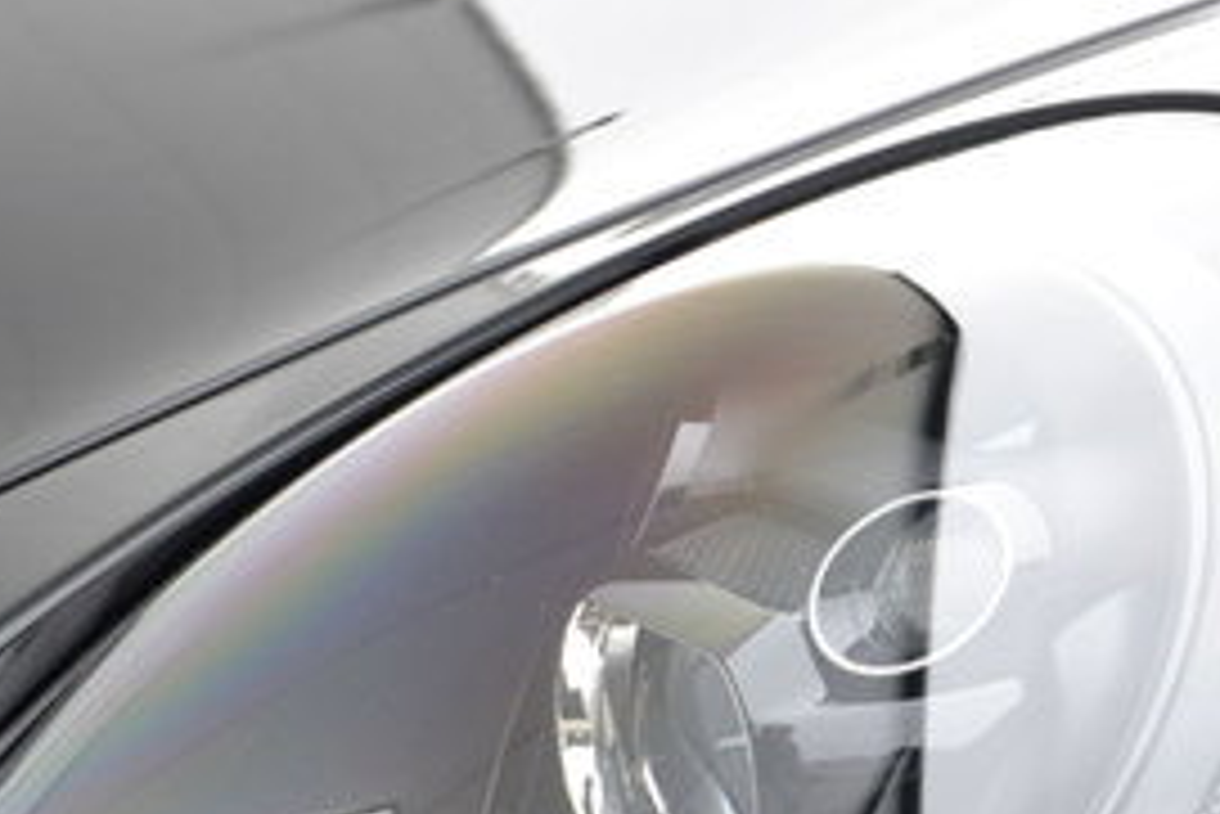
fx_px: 4035
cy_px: 684
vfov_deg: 11.5
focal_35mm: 119
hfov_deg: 17.2
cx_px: 718
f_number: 5.6
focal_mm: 28
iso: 400
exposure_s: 1/125
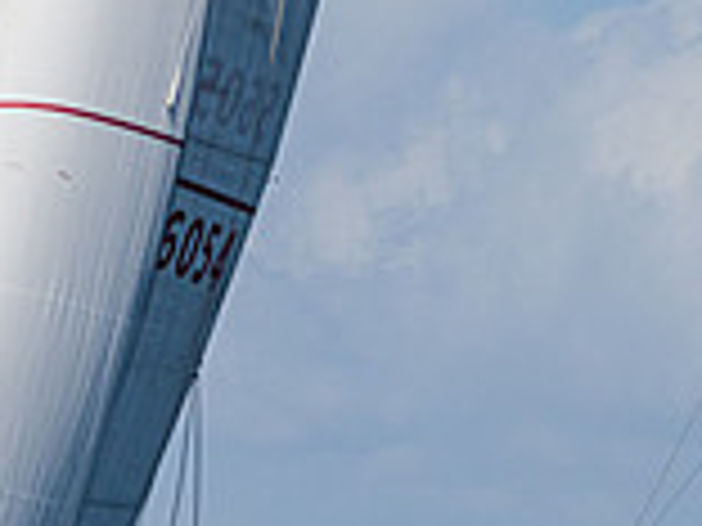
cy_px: 810
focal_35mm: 972
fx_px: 19712
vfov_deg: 1.5
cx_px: 281
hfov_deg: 2.0
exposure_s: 1/6400
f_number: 6.3
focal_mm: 200
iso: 400
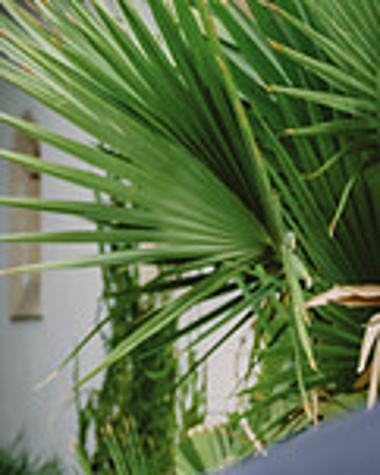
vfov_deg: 11.9
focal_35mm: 158
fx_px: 2219
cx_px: -145
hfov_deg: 9.6
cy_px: 565
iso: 400
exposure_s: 1/500
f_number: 2.8
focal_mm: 42
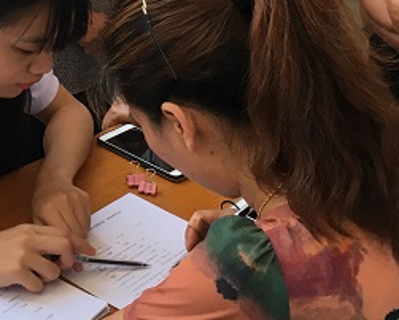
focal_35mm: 79
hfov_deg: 23.8
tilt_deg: -18.5
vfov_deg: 18.8
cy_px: -18
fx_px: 933
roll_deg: -2.9
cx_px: 79
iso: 25
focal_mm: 4.15
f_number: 2.2
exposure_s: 1/33
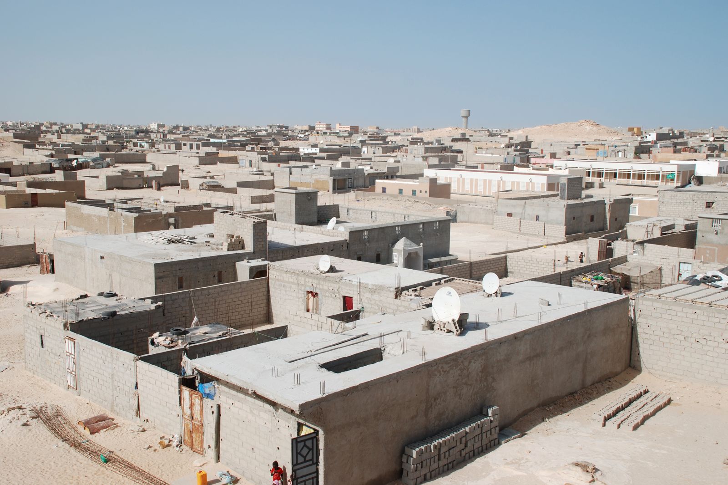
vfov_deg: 36.8
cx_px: 364
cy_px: 242
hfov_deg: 53.2
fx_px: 728
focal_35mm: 36
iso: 100
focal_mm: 24
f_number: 9
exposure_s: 1/320
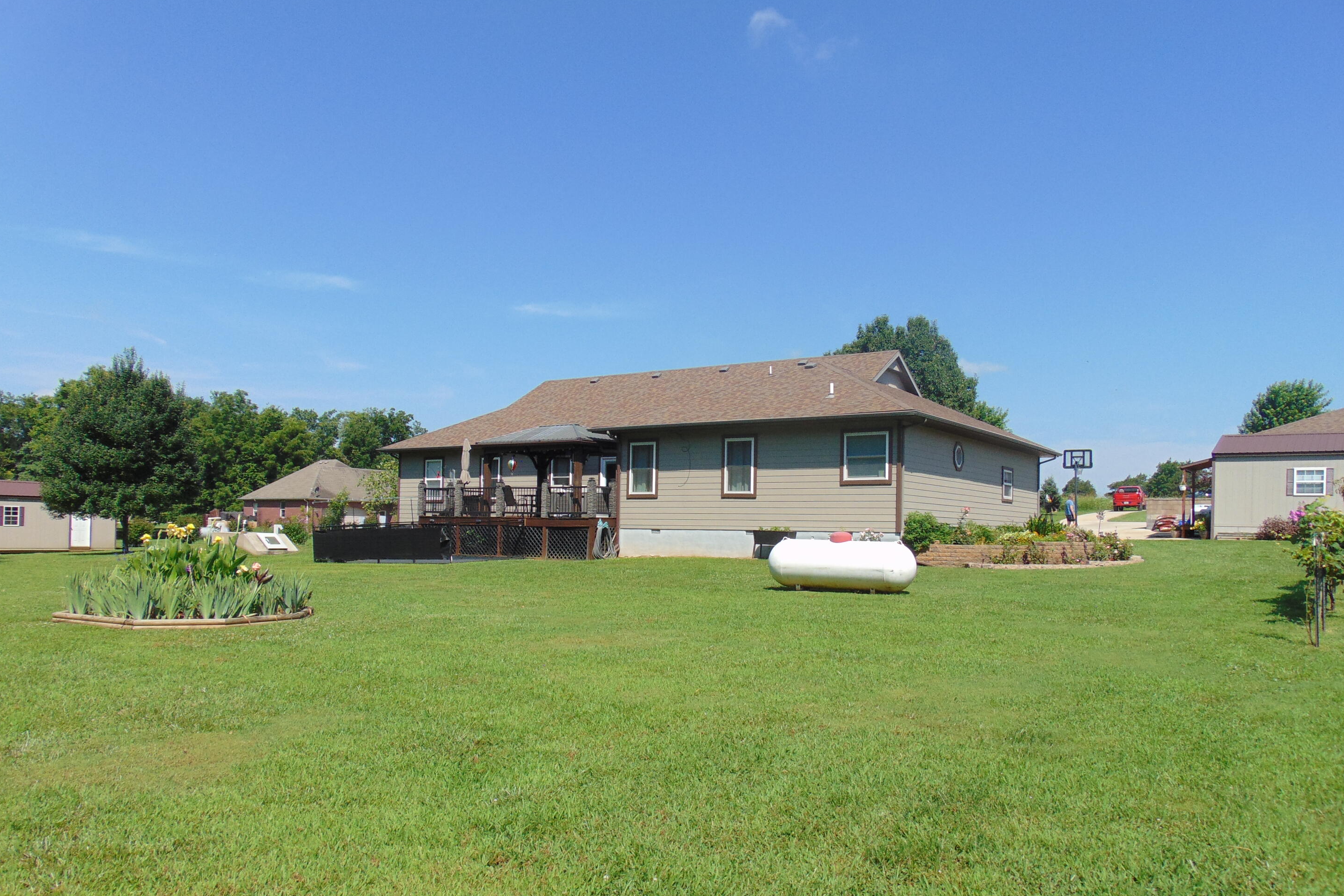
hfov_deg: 67.4
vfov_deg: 47.7
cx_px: 677
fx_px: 1008
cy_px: 521
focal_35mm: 27
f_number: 7.7
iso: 80
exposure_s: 1/250
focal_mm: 4.5
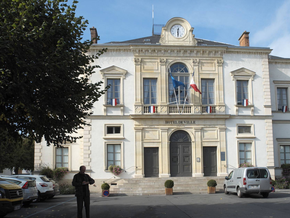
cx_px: 161
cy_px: 108
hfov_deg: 56.7
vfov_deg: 44.2
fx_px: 268
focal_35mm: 32
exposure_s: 1/220
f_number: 10
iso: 200
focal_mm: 19.6
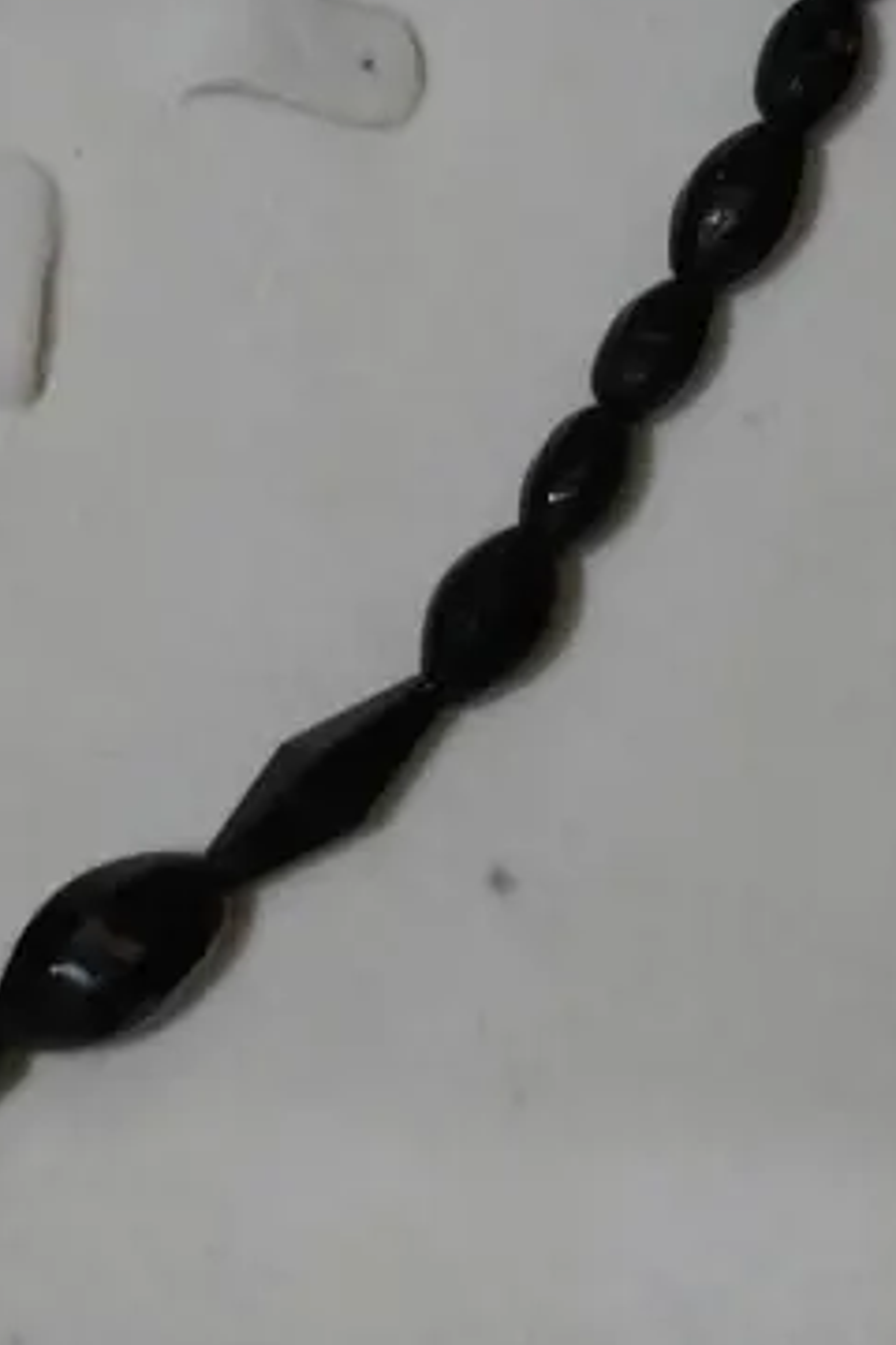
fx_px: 5973
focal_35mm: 160
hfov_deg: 8.5
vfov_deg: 12.6
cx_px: 43
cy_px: -179
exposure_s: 1/80
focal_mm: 27
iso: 200
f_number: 5.3
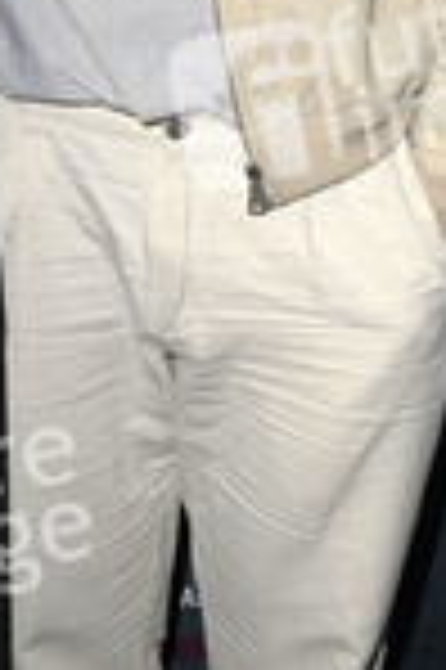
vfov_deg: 20.3
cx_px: -9
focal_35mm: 94
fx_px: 1751
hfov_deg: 14.3
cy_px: -139
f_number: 5.6
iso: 640
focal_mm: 35
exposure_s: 1/100
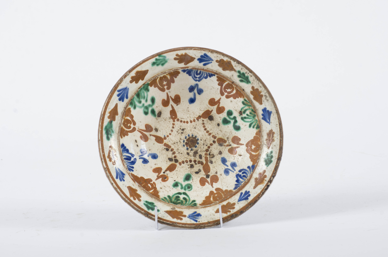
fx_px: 1210
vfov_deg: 12.1
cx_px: 194
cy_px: 128
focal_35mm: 112
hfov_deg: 18.2
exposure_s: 1/160
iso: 400
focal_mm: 75
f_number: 11
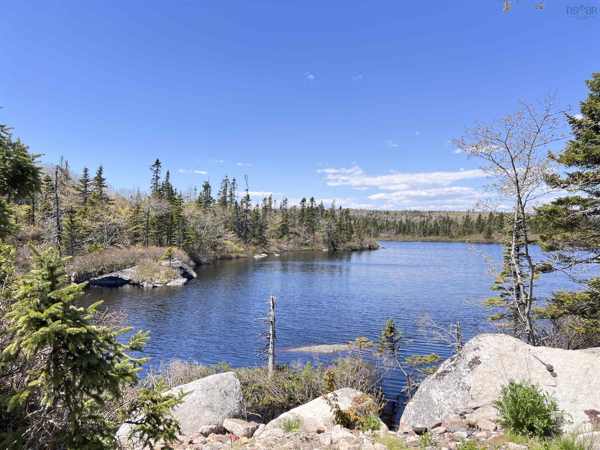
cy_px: 225
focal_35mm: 26
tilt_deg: +0.6
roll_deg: -0.1
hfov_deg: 67.3
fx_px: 451
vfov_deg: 53.1
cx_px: 300
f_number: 1.5
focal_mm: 5.7
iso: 50
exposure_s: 1/1808
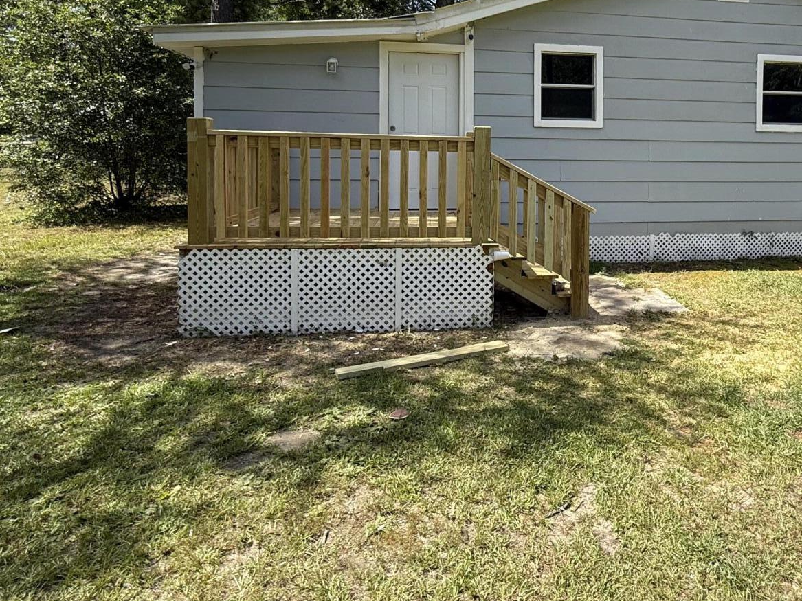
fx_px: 556
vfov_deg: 54.8
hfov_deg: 69.9
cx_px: 522
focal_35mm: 24
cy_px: 170
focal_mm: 2.22
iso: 50
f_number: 2.2
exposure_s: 1/717
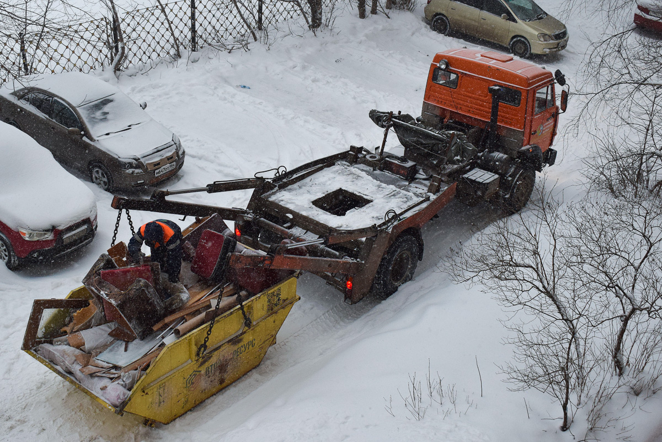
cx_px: 331
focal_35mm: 39
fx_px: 717
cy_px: 221
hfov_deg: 49.6
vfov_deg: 34.2
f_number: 5.6
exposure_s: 1/320
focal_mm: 26
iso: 800
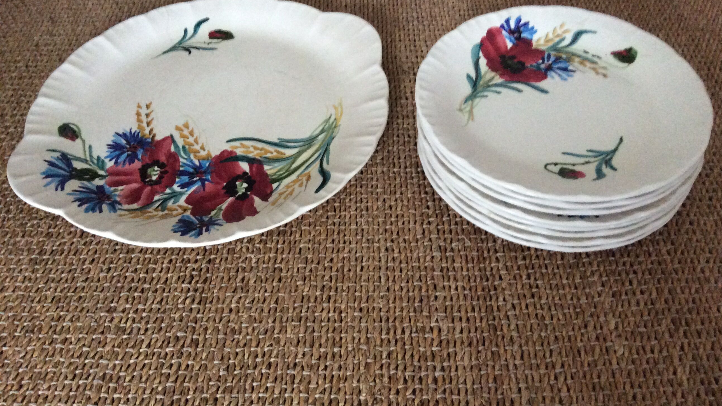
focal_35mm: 35
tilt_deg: -48.8
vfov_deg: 33.6
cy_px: 166
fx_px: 670
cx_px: 362
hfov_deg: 56.6
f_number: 2.4
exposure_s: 1/20
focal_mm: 3.3
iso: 320
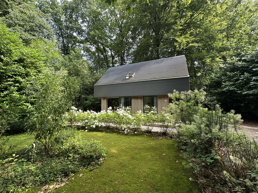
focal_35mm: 14
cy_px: 96
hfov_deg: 102.1
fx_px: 104
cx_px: 129
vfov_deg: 85.7
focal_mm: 2.22
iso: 40
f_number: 2.2
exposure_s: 1/140
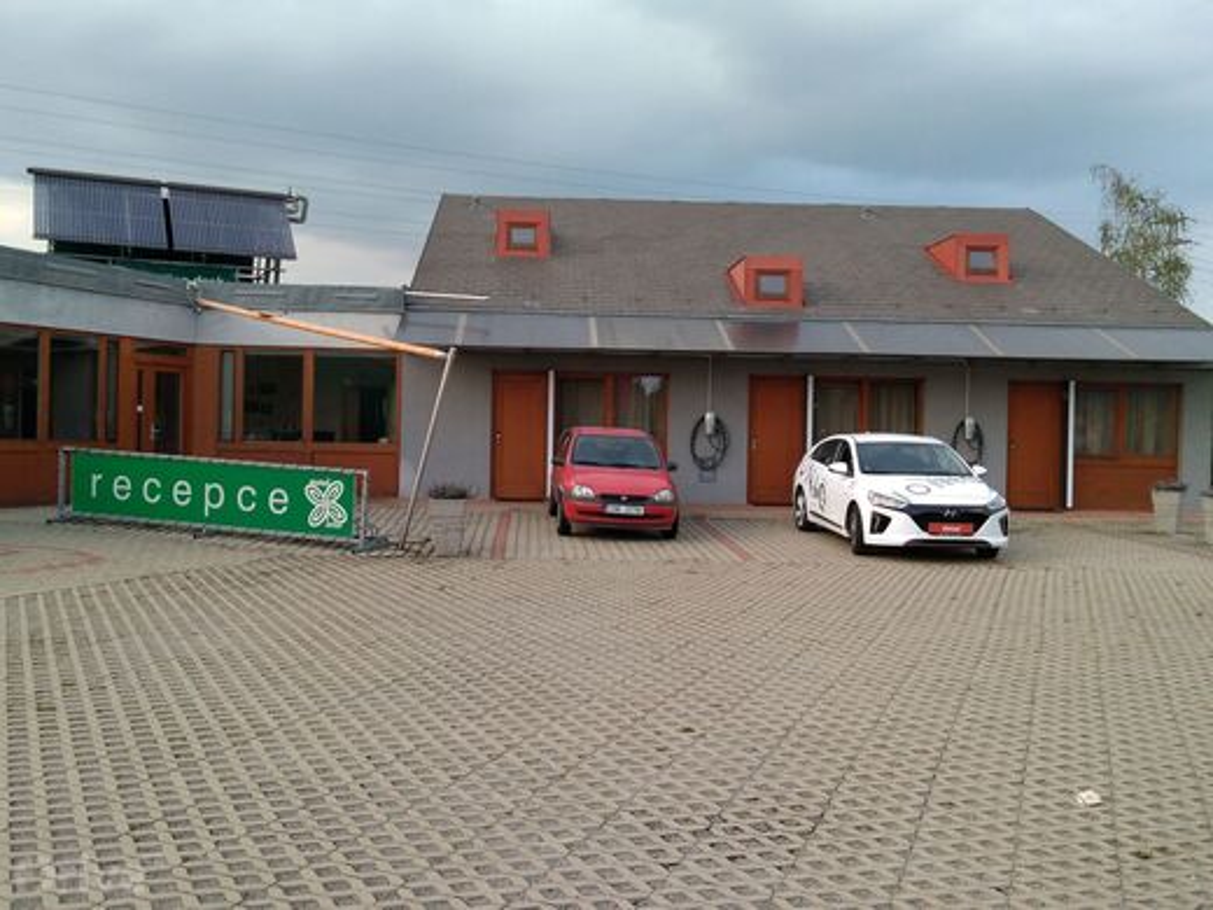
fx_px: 911
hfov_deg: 67.3
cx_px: 606
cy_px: 455
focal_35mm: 26
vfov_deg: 53.1
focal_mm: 3.46
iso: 100
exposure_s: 1/169
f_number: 2.2
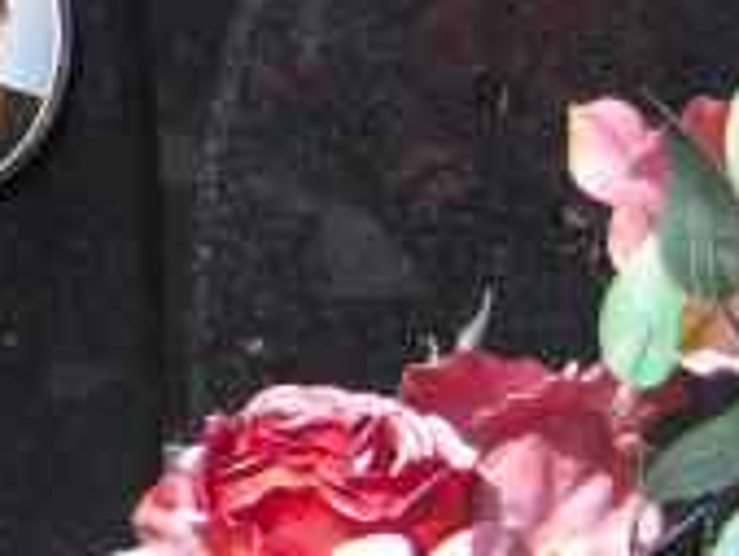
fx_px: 7029
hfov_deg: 5.9
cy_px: 346
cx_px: -507
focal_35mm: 329
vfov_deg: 4.5
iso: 100
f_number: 5.6
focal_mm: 15.6
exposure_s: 1/256
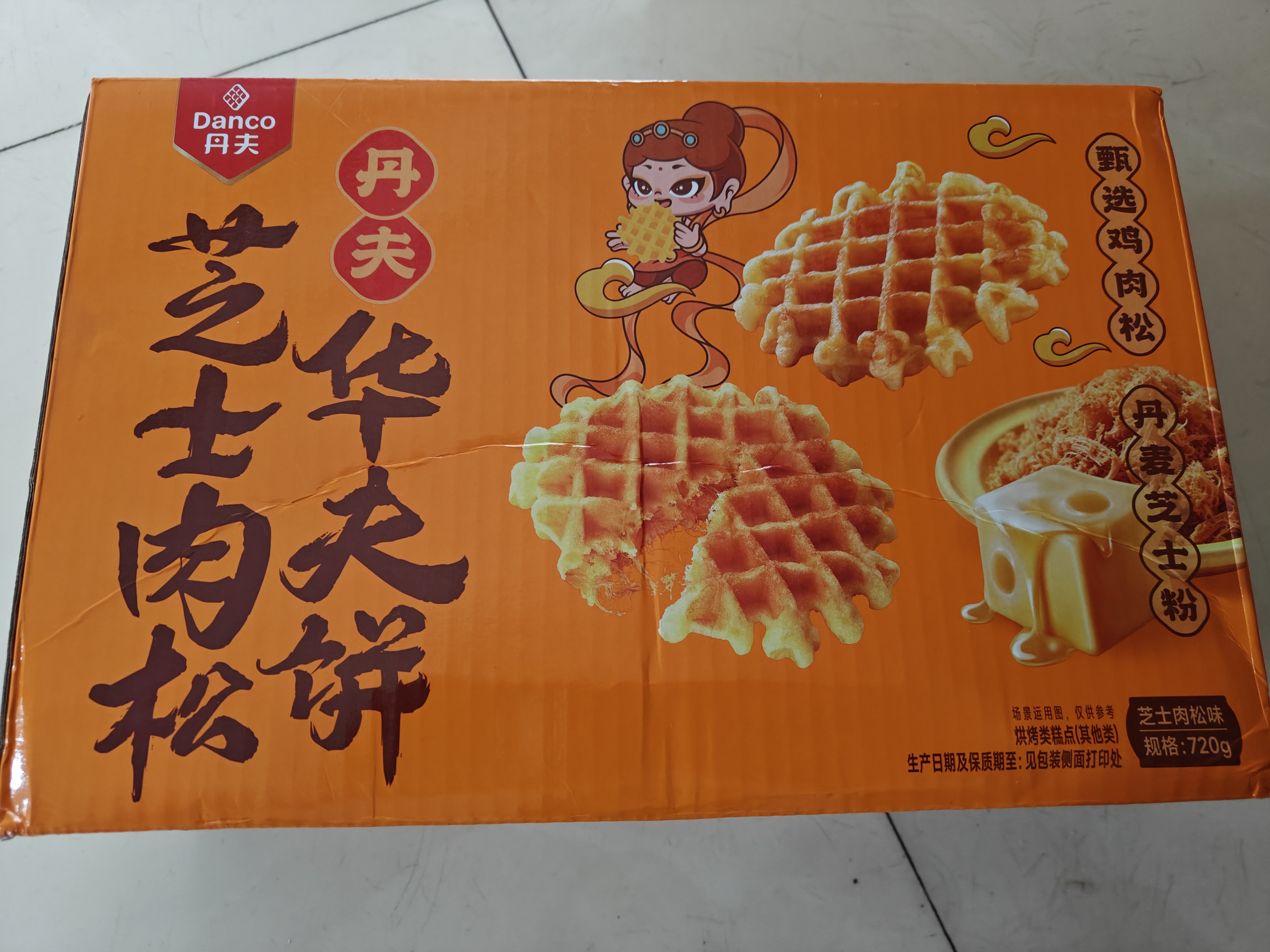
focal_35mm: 24
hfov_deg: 71.6
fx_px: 881
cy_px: 476
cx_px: 635
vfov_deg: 56.8
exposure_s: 1/50
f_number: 1.8
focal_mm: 5.59
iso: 800
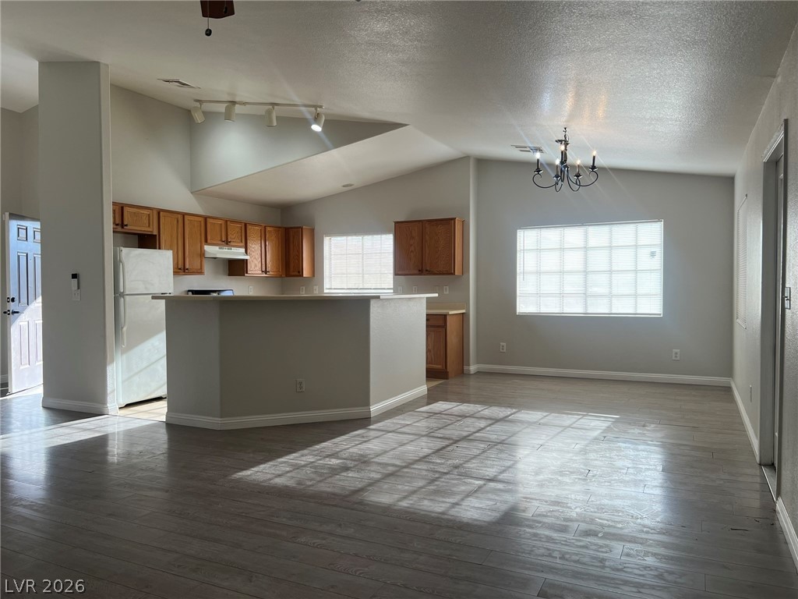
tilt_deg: -1.6
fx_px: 599
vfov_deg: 53.1
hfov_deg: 67.3
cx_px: 399
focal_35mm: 26
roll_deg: +0.5
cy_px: 300
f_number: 1.5
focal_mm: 5.7
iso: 50
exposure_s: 1/170
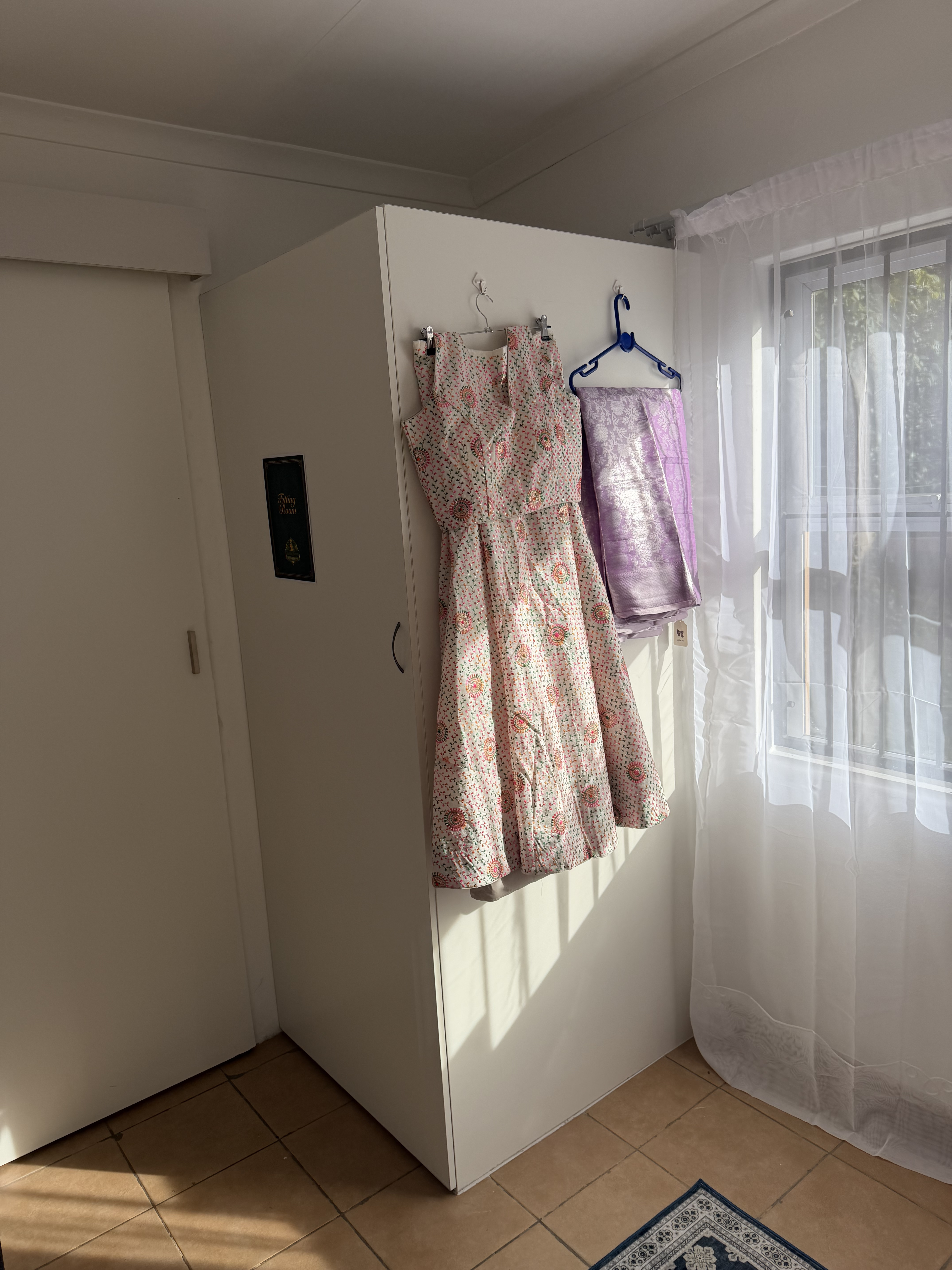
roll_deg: +3.9
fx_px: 880
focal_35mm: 24
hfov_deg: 56.8
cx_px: 476
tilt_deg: -10.2
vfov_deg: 71.6
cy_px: 635
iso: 80
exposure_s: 1/831
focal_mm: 6.76
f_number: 1.78
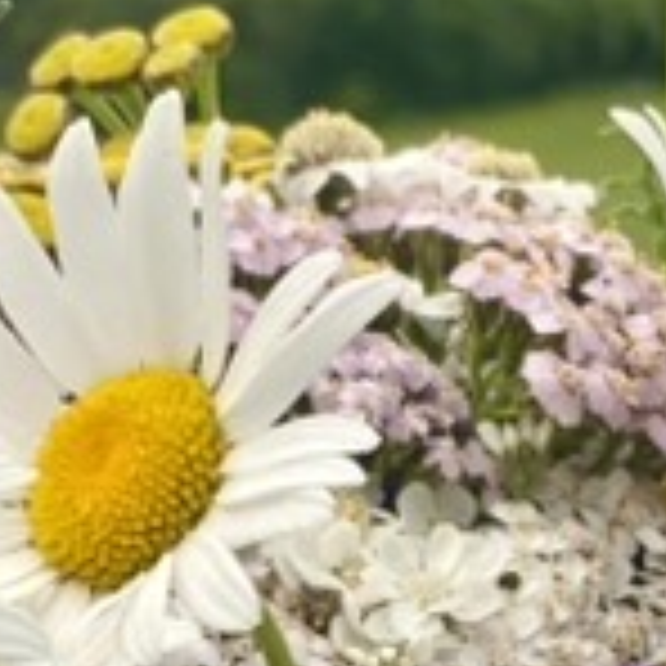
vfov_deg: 10.7
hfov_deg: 11.0
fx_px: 3461
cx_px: 414
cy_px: 882
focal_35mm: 159
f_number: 1.8
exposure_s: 1/529
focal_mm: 4.25
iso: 32
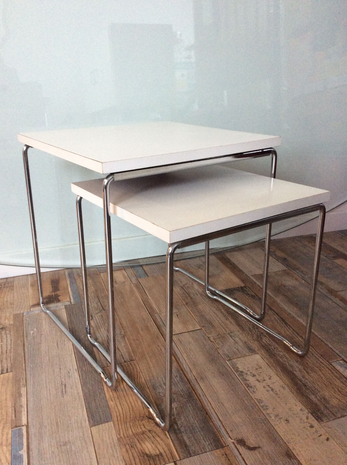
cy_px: 232
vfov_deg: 56.9
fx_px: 429
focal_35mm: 32
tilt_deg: -19.3
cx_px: 174
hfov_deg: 44.1
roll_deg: +2.1
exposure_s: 1/25
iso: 200
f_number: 2.4
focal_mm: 3.3
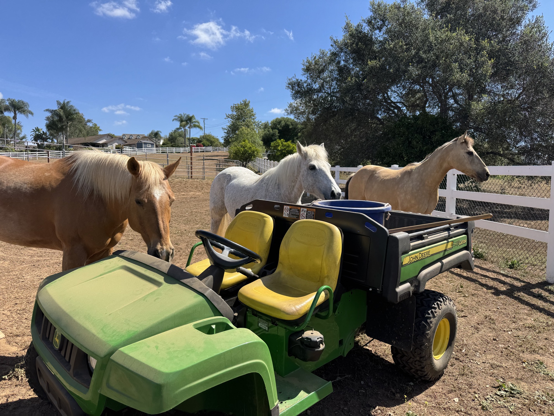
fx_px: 384
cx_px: 277
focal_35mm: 24
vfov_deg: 56.8
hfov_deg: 71.6
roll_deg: -0.6
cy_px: 208
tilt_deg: -4.9
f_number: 1.78
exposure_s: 1/3247
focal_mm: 6.76
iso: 80
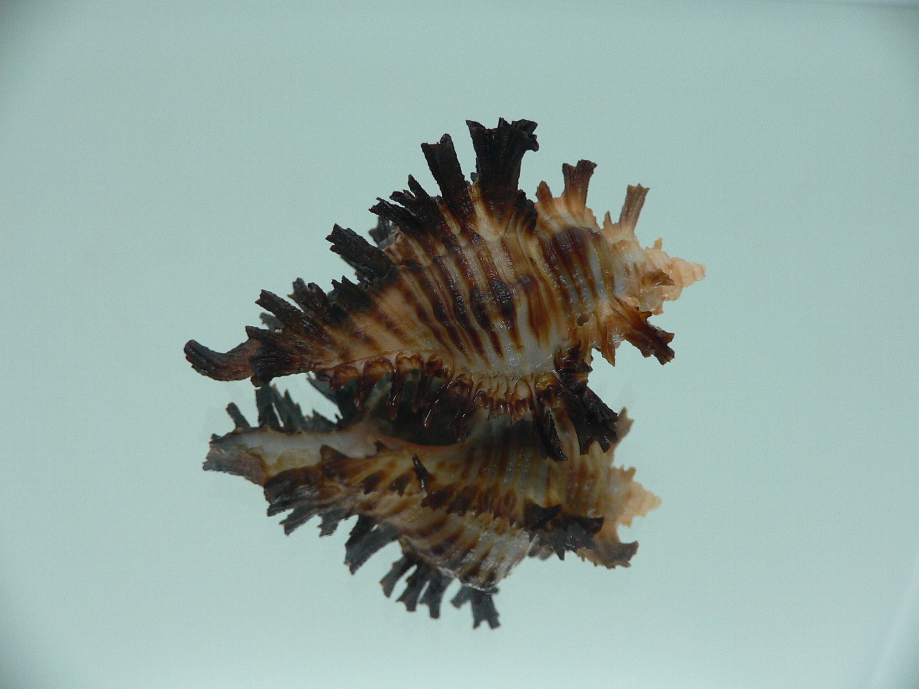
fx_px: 929
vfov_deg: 40.7
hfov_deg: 52.6
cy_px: 344
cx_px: 460
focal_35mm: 35
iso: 100
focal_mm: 4.6
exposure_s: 1/60
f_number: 2.8
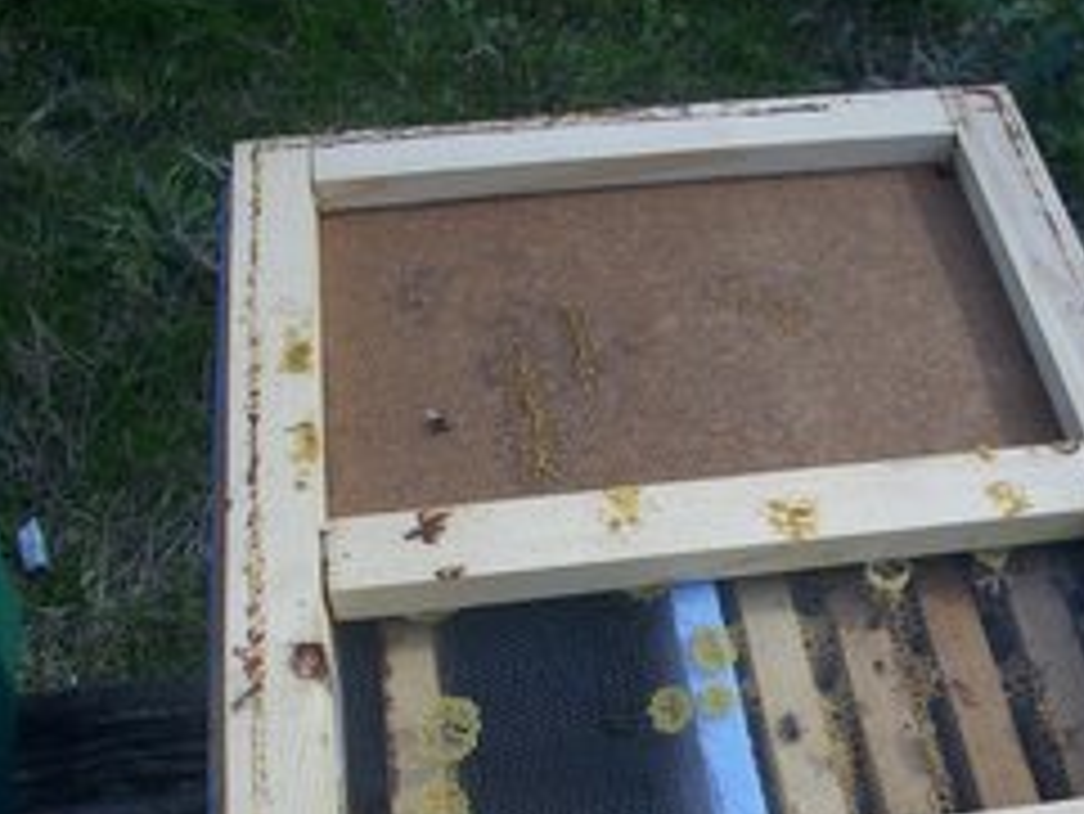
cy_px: 569
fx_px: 1410
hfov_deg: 41.1
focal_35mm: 45
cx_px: 778
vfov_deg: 31.8
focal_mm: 6.2
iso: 50
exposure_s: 1/369
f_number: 5.6
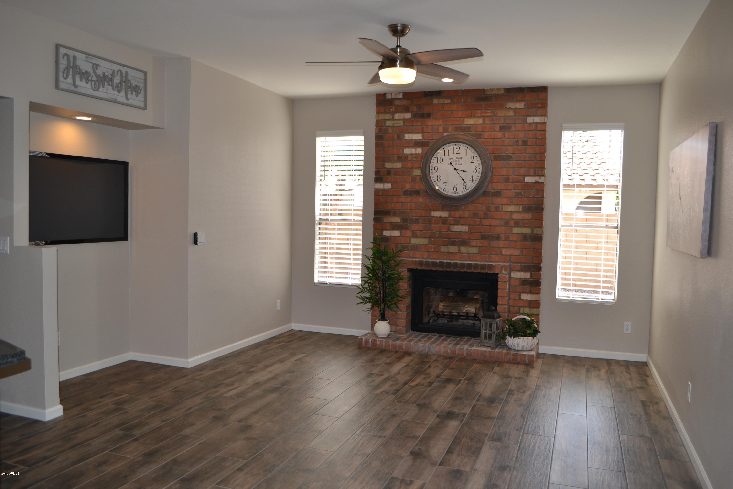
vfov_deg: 47.9
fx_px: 550
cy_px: 244
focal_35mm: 27
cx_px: 366
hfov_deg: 67.4
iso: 200
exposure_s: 1/125
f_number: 4
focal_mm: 18
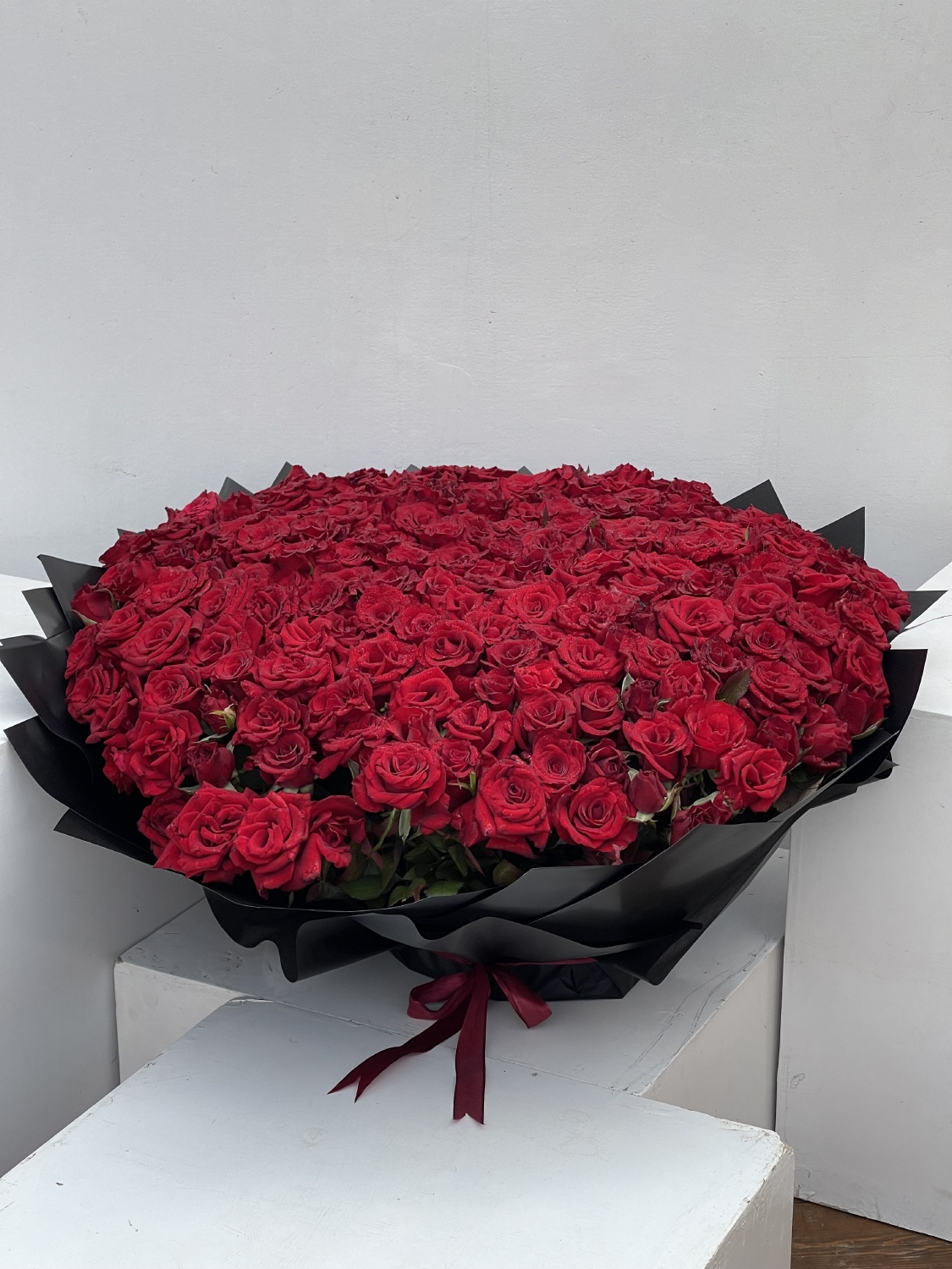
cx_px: 476
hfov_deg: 22.9
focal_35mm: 64
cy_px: 634
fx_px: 2347
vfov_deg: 30.3
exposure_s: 1/747
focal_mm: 7.5
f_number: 2.2
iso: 20
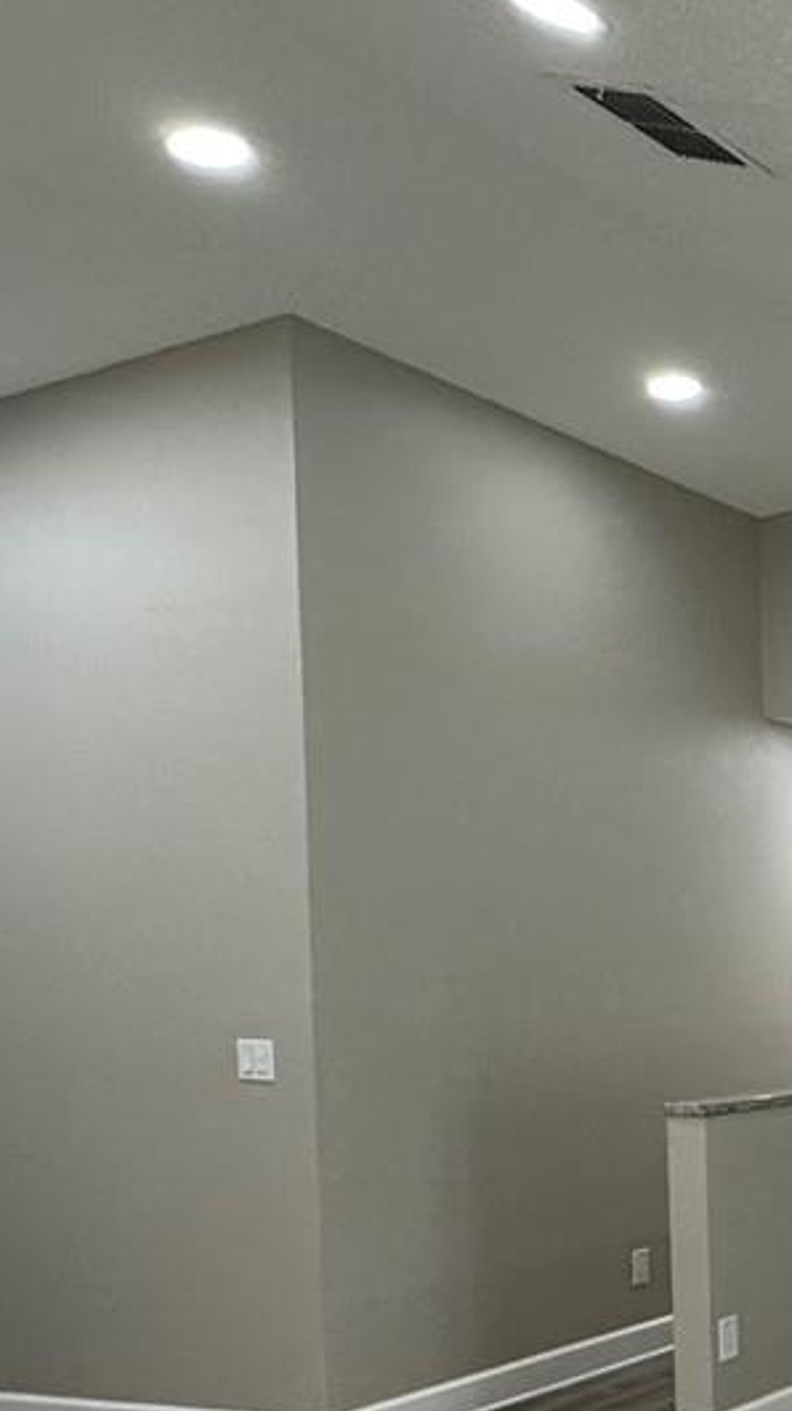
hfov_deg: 18.6
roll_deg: -1.2
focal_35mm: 46
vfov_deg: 42.7
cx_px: 1515
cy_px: 1121
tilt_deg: -5.1
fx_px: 1720
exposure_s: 1/120
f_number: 2.2
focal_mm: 2.22
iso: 200
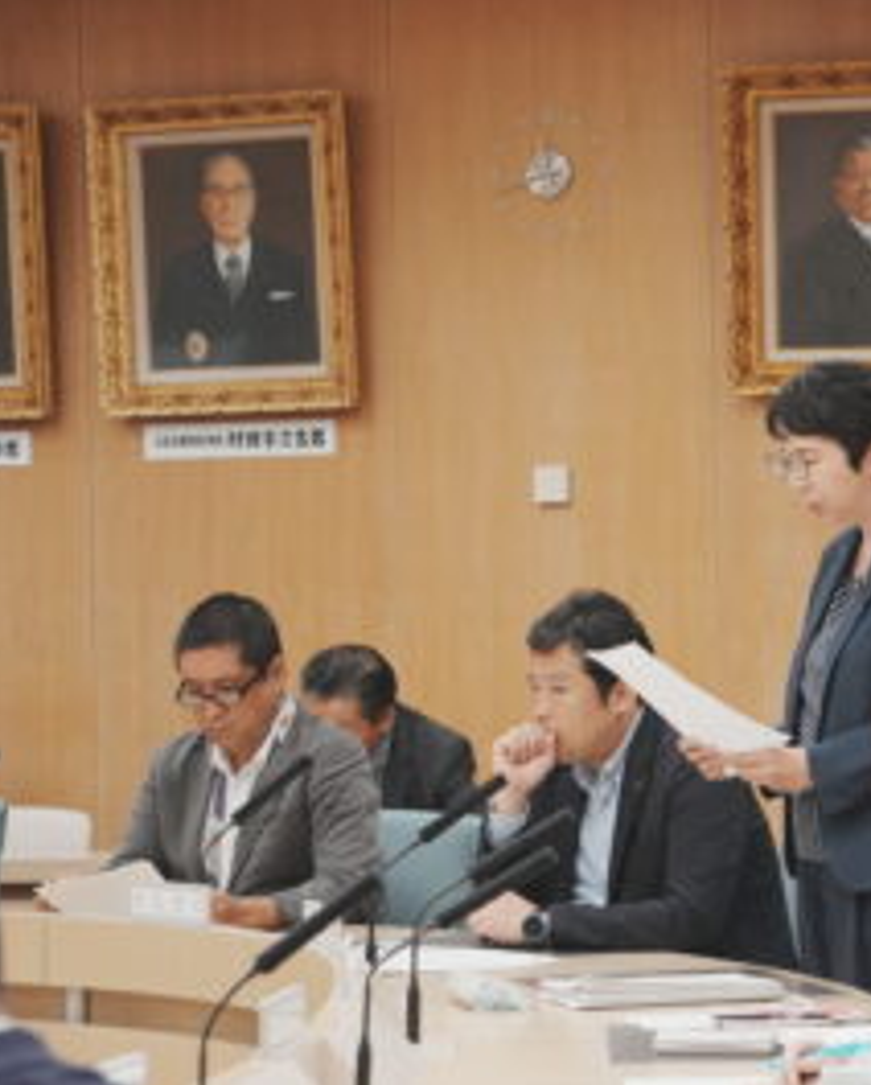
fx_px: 4588
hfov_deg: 10.8
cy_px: 540
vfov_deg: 13.5
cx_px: 723
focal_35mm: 143
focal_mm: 67
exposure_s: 1/125
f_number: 4.5
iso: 1600
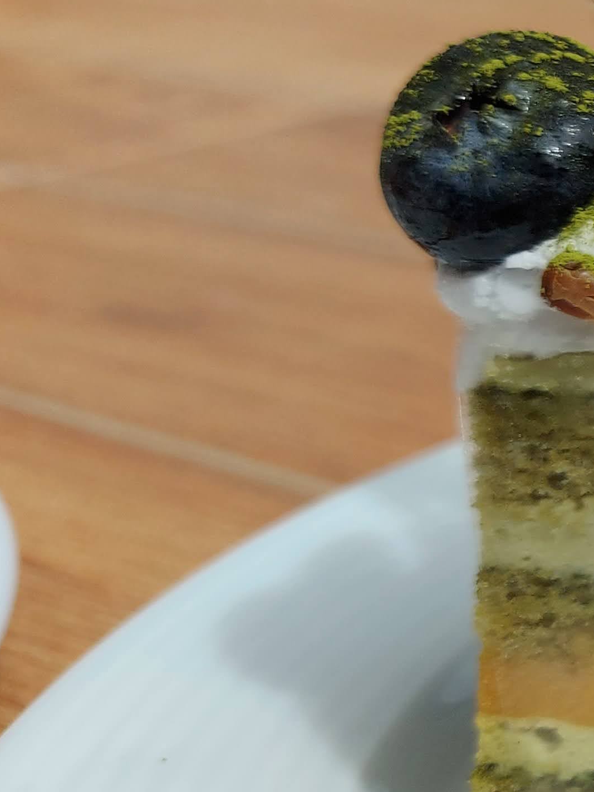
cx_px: 1248
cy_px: 248
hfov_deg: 14.8
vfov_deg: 24.9
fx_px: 1785
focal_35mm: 78
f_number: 1.8
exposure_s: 1/2028
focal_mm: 5.23
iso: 32
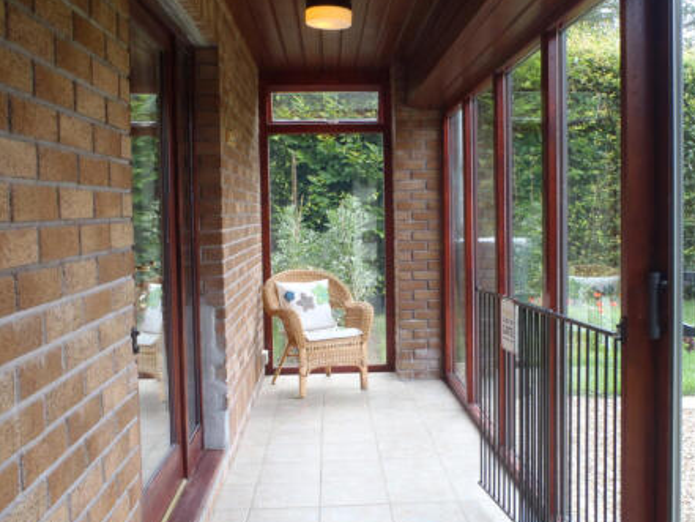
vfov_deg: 38.7
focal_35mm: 37
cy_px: 247
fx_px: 743
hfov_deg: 50.1
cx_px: 370
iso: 100
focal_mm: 5
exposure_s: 1/60
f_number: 3.9
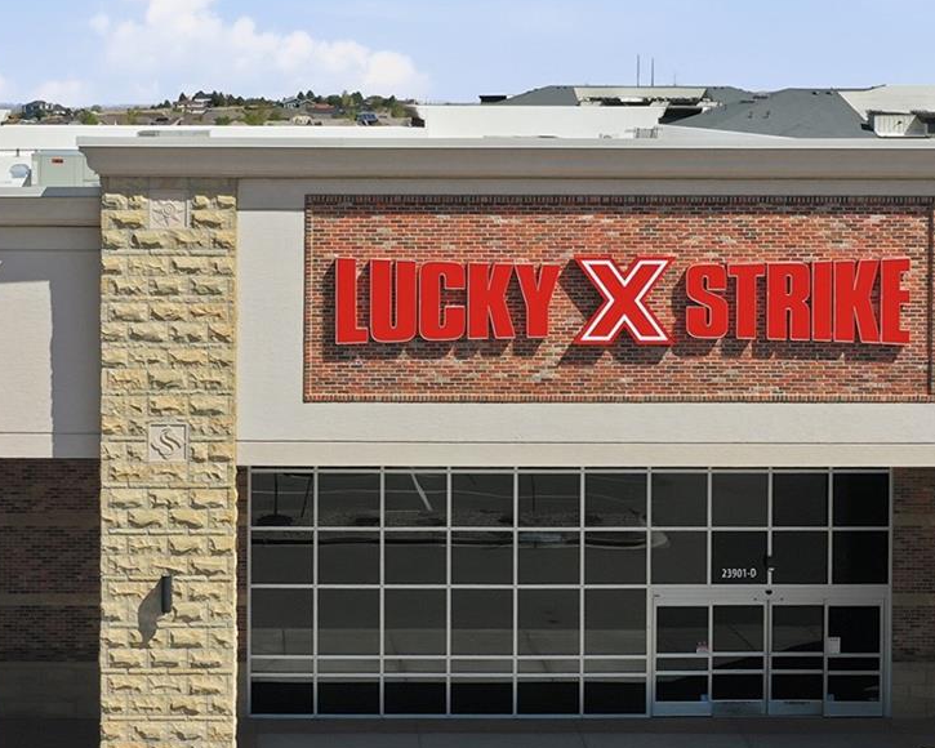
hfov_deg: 31.8
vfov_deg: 26.2
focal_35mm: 58
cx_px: 727
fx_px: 1605
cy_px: 410
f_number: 6.3
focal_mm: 10.3
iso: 100
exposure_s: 1/800
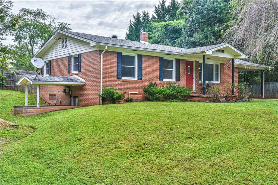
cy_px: 92
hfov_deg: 50.7
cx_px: 139
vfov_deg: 35.1
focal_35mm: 38
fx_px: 293
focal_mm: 38
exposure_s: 1/400
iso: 1600
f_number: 10
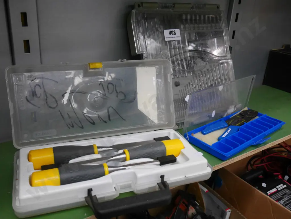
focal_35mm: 34
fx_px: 286
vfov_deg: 41.8
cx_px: 146
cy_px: 110
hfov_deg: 53.9
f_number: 4
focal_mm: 17
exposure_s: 1/60
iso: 3200
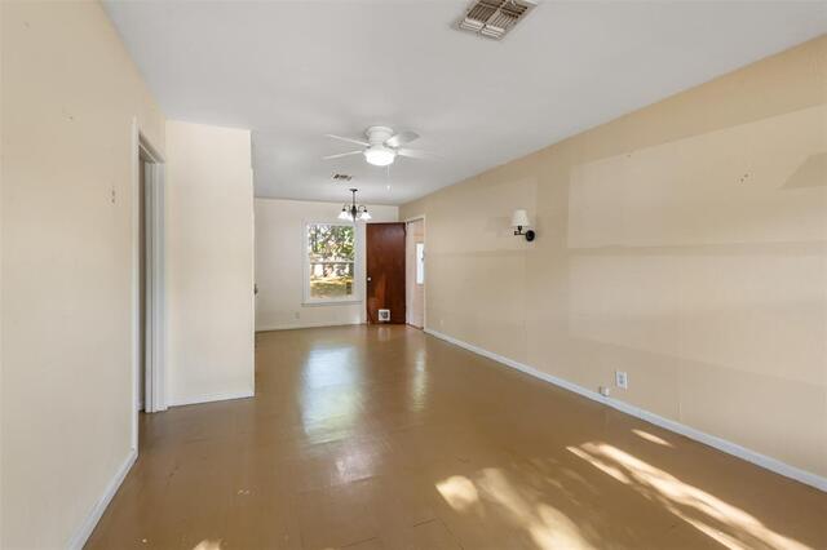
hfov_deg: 96.8
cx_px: 414
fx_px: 367
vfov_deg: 73.7
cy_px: 275
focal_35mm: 16
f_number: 9
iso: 250
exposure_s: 1/8
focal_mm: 16
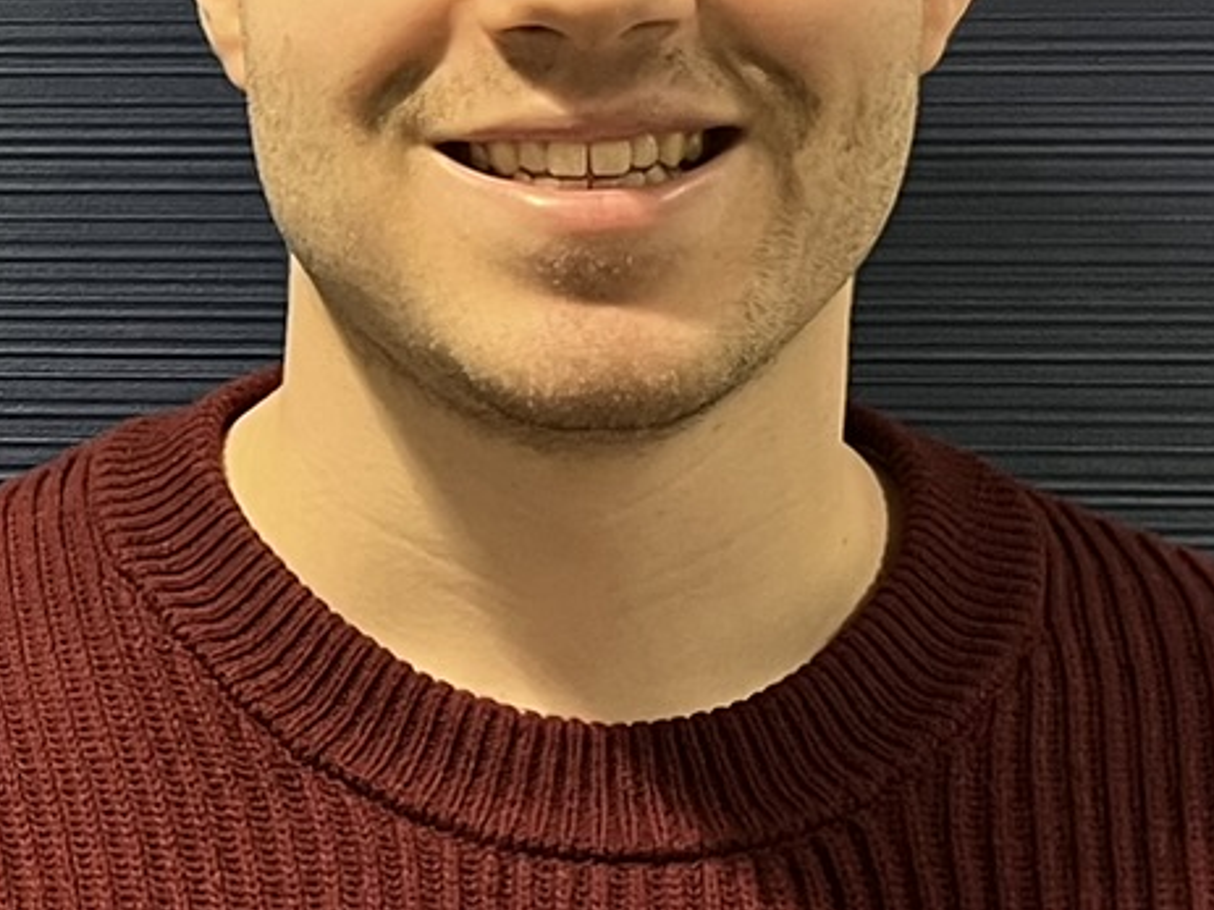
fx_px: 4032
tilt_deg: +0.6
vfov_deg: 12.7
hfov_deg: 15.6
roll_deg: +0.4
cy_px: 29
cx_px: -663
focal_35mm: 115
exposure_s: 1/60
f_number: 1.6
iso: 200
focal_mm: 5.1
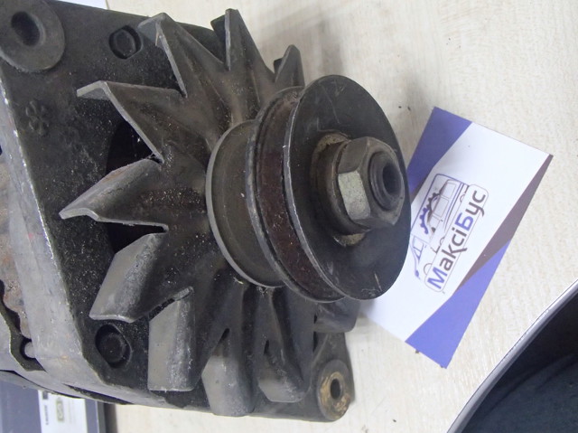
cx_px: 289
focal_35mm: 37
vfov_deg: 38.6
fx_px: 617
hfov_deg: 50.2
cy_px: 216
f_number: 4.7
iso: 1250
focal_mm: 6.64
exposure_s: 1/40
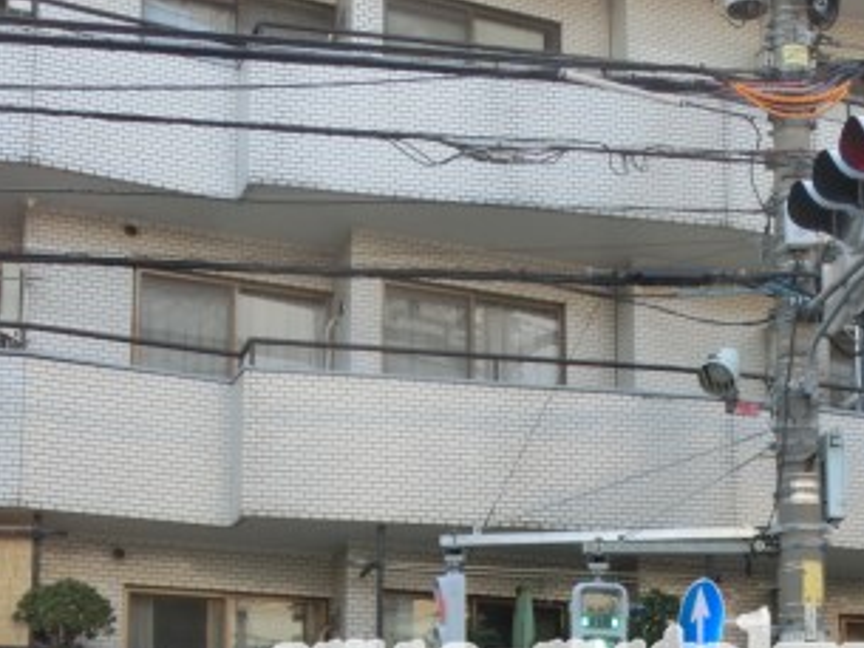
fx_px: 1573
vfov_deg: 22.3
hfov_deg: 30.4
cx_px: 601
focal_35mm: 63
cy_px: 668
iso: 100
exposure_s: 1/125
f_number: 3.5
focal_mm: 5.36
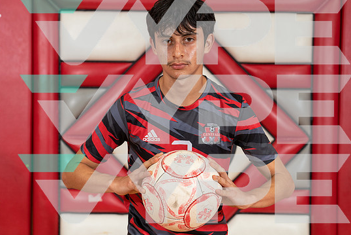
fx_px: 536
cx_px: 186
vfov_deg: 24.6
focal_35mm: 55
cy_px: 110
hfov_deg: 36.2
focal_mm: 51
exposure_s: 1/250
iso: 1000
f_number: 4
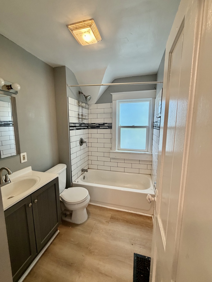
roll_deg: +0.9
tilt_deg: -8.4
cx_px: 106
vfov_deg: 102.1
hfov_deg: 85.7
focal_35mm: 14
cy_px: 141
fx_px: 114
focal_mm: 2.22
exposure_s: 1/60
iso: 250
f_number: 2.2
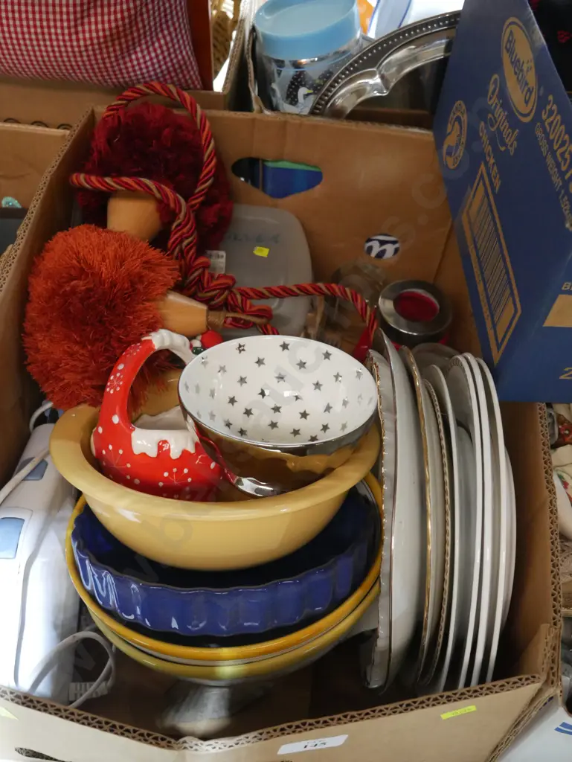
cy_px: 381
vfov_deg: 46.8
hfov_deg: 36.0
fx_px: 881
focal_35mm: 40
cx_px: 286
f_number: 4.4
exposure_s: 1/50
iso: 3200
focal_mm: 20
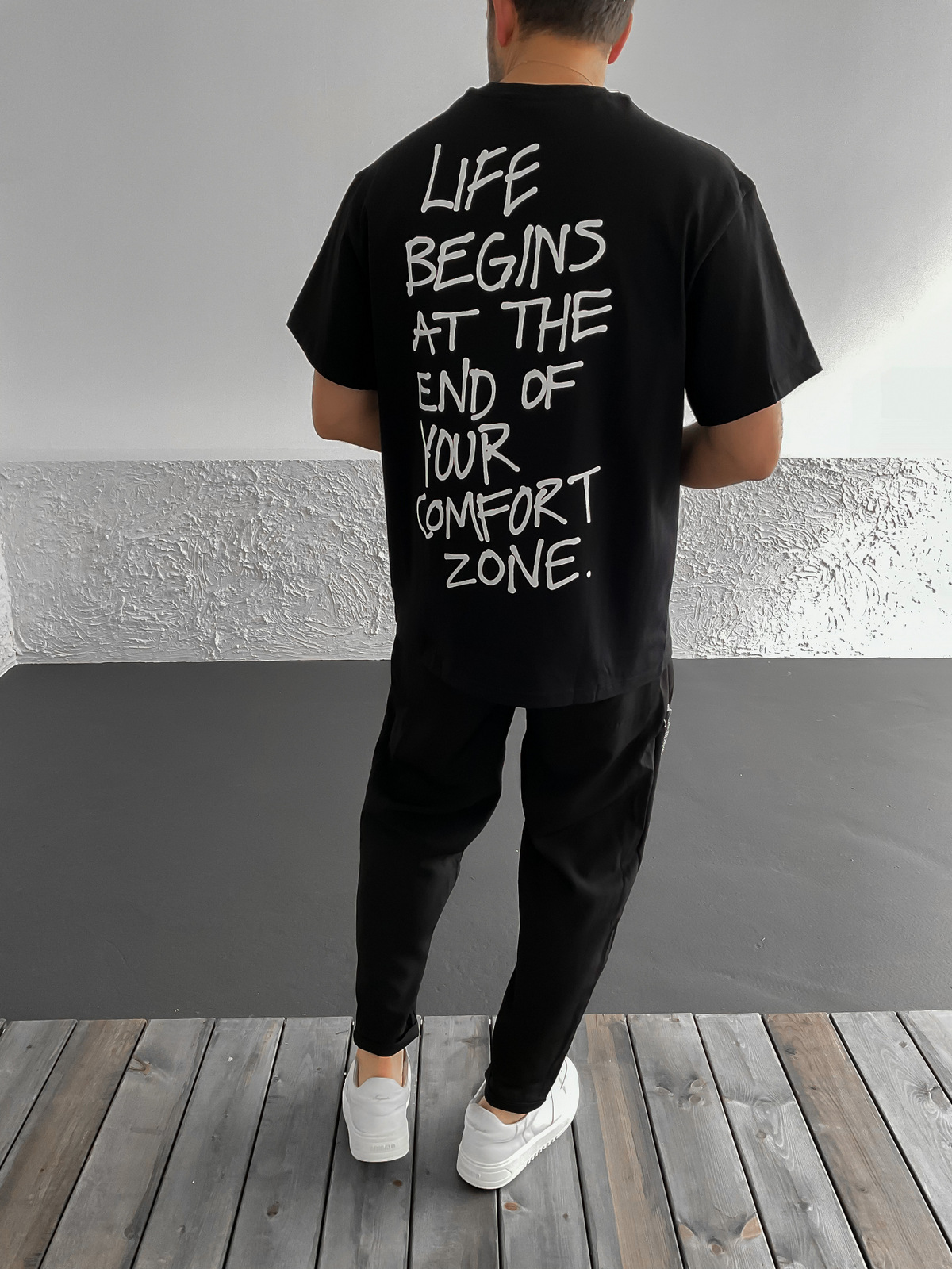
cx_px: 476
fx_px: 1063
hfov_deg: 48.2
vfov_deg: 61.7
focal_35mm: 29
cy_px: 634
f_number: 1.8
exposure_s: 1/90
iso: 64
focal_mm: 3
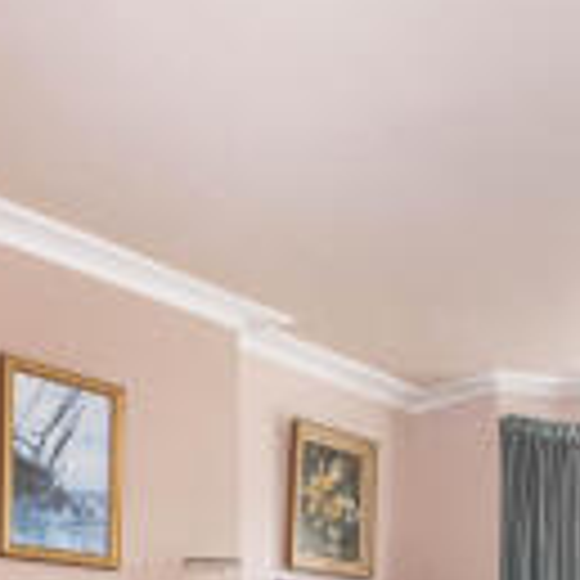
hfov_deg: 36.0
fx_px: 891
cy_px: 695
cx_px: 324
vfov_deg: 30.6
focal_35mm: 47
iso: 400
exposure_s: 1/40
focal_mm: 10
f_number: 5.6
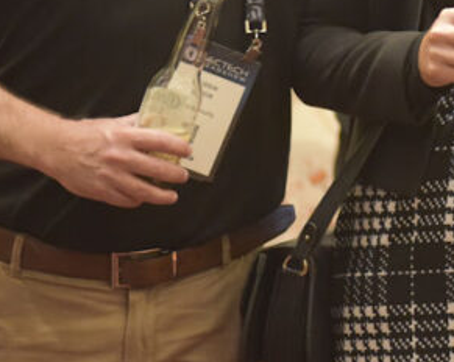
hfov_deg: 5.8
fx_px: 4442
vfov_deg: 4.7
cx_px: 730
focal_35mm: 331
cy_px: -64
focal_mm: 100
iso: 5600
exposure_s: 1/125
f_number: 2.8
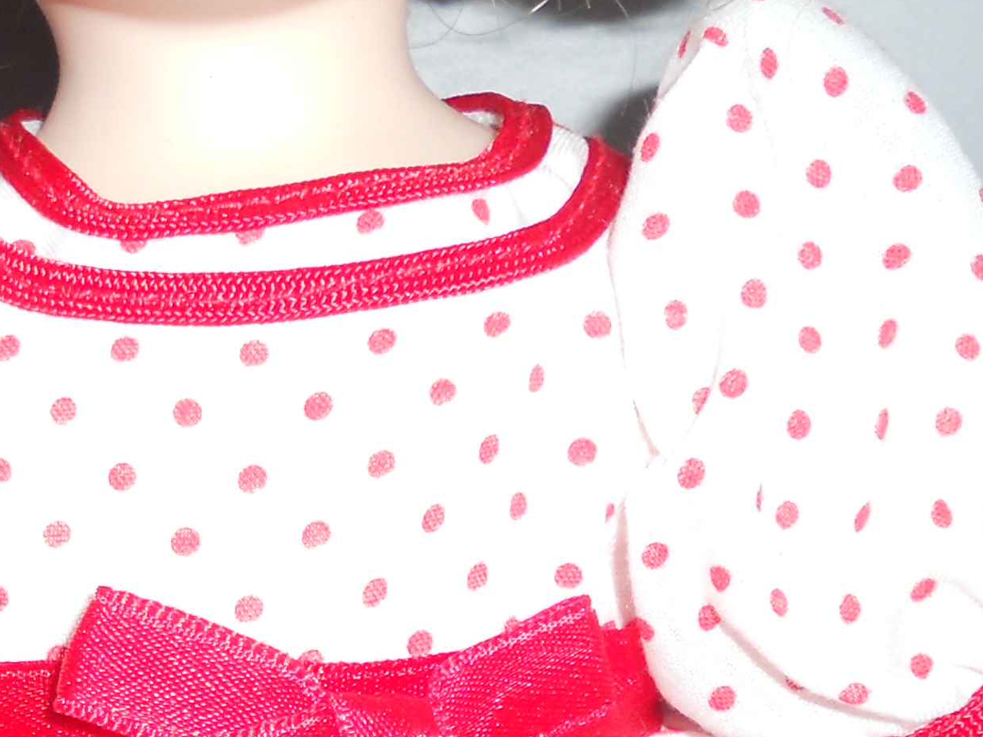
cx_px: 36
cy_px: 1155
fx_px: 2953
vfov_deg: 13.3
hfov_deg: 18.5
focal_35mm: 104
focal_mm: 5.8
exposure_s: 1/25
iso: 80
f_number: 3.5
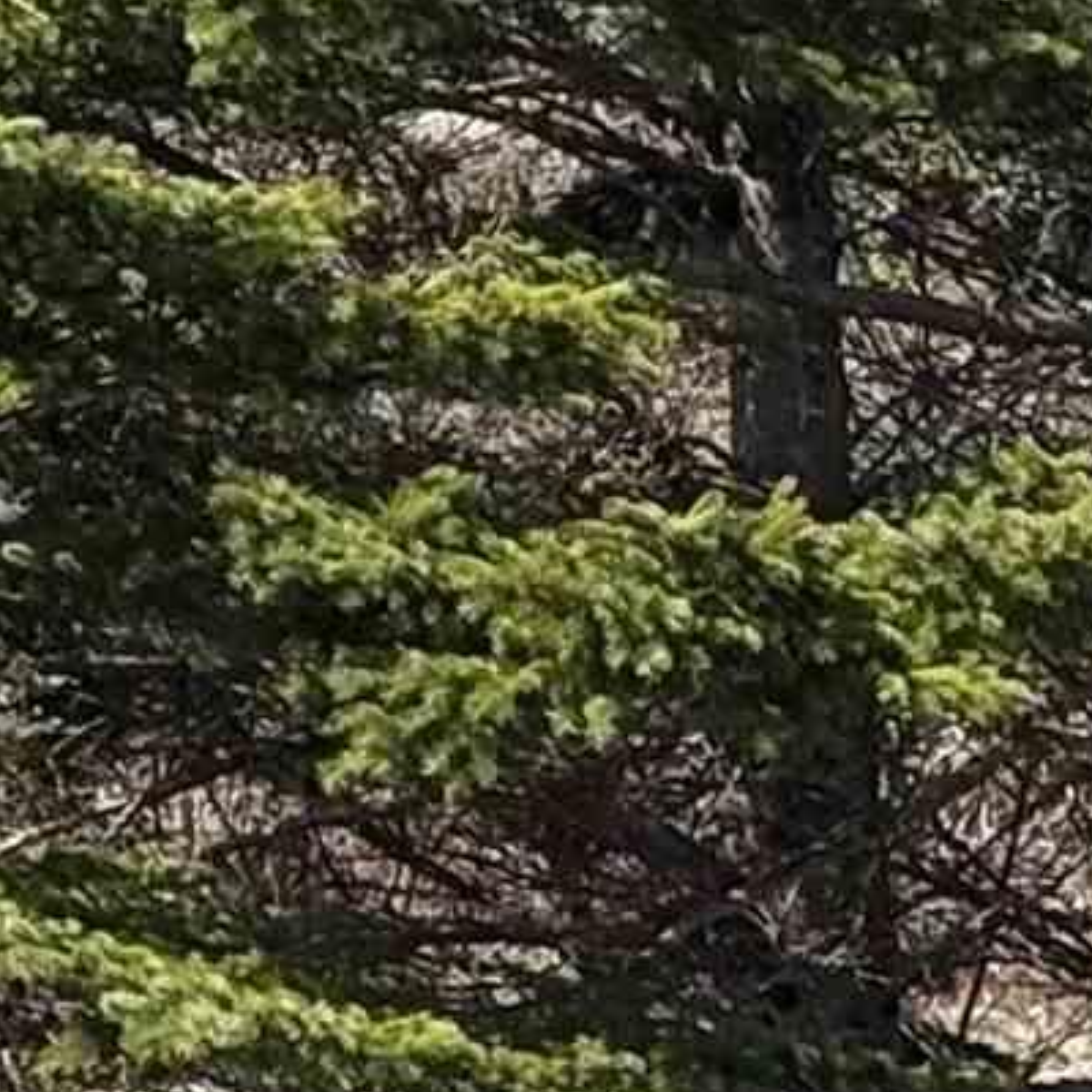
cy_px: -1272
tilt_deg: +0.4
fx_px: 12599
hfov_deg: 4.8
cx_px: -1491
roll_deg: -0.3
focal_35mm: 353
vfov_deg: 4.9
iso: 32
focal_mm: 5.96
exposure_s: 1/2342
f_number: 1.6
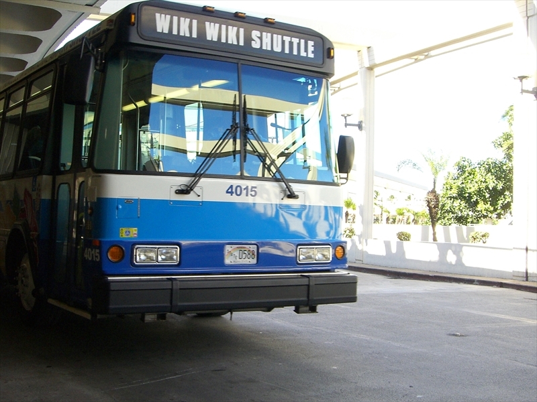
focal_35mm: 47
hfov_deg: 40.4
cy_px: 201
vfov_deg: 30.9
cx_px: 268
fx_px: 729
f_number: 3
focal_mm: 7.6
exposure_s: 1/125
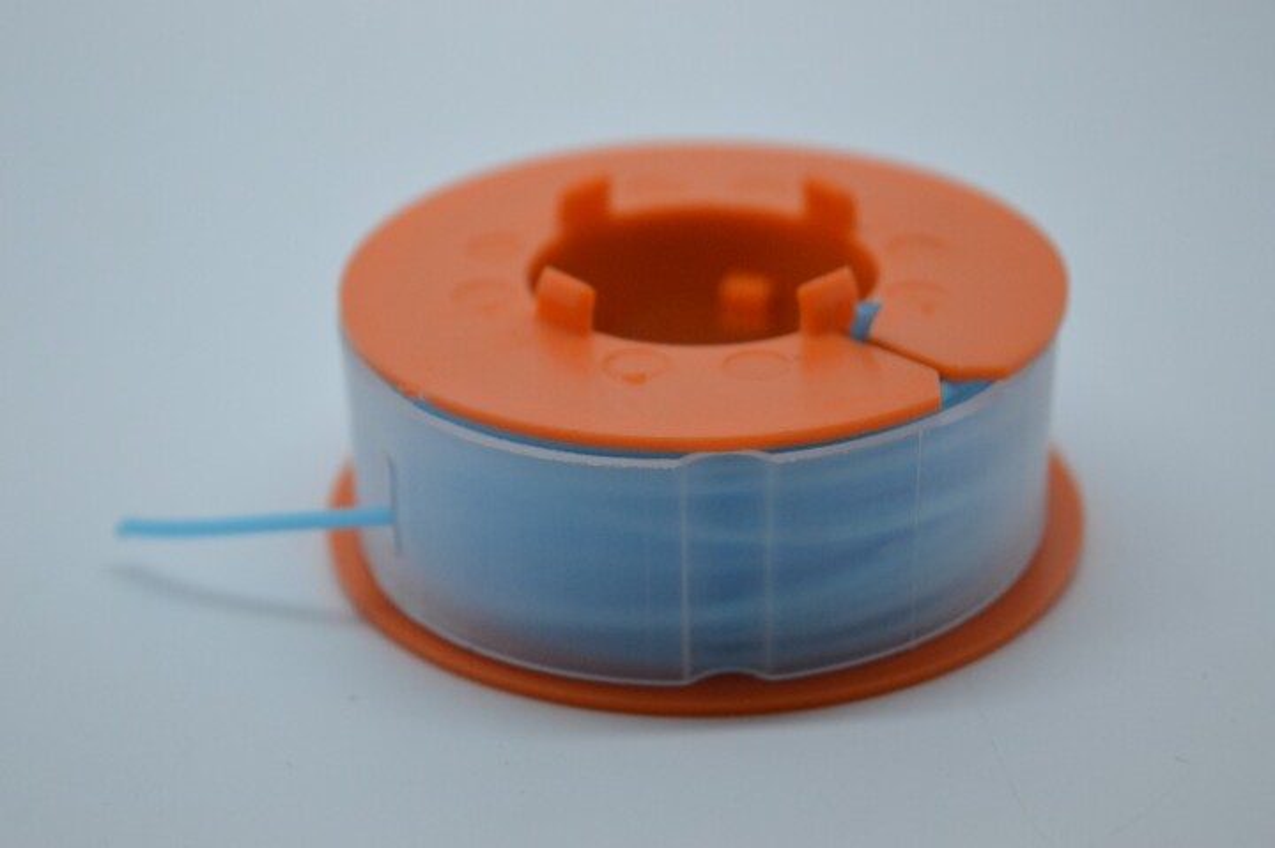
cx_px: 638
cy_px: 424
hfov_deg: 26.0
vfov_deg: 17.5
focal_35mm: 78
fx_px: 2761
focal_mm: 52
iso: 400
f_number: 5.6
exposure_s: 1/125
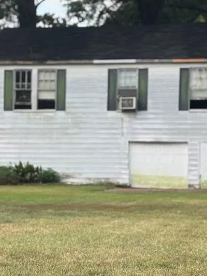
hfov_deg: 12.0
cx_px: 53
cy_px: 223
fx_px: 980
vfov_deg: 15.9
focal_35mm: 123
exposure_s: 1/774
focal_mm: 6.76
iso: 64
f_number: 1.78
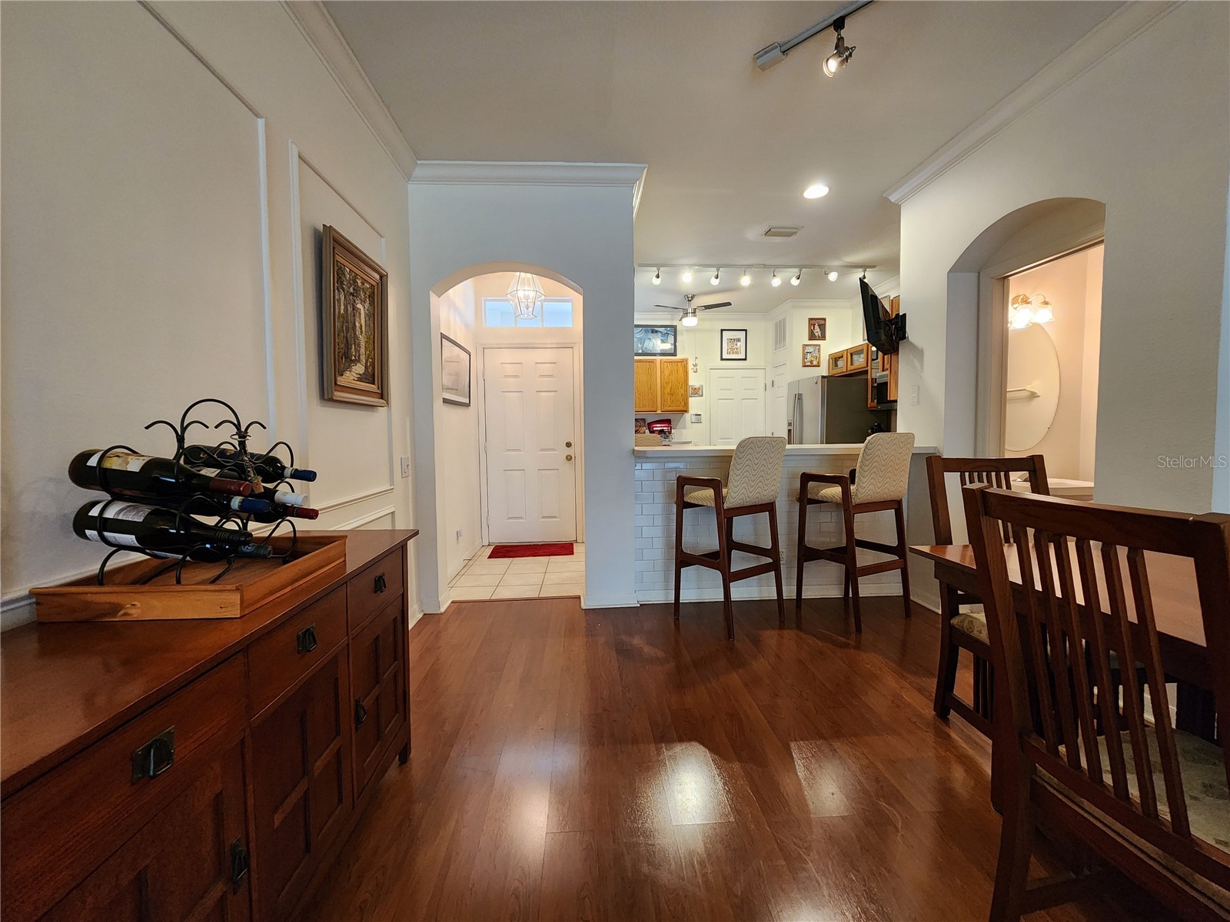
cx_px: 615
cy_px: 461
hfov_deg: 106.2
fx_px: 462
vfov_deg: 89.9
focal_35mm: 13
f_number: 2.2
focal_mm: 2.2
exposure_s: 1/60
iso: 320
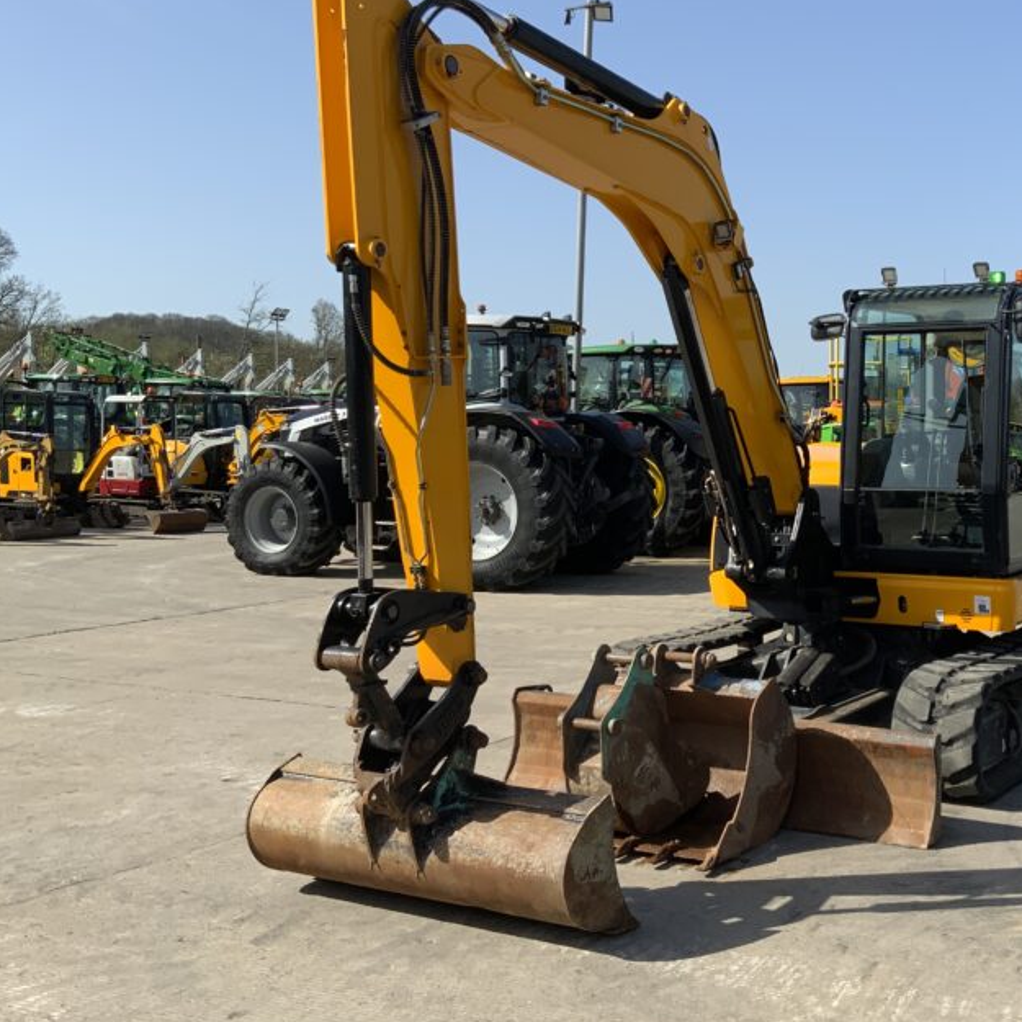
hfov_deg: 38.9
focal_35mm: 42
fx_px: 1403
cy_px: 438
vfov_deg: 39.9
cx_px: 780
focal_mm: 3
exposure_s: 1/1786
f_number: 1.8
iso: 16
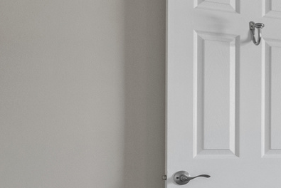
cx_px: 603
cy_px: 134
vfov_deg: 16.4
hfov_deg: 16.5
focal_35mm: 83
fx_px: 648
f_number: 8
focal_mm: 16
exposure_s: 1/4
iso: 500
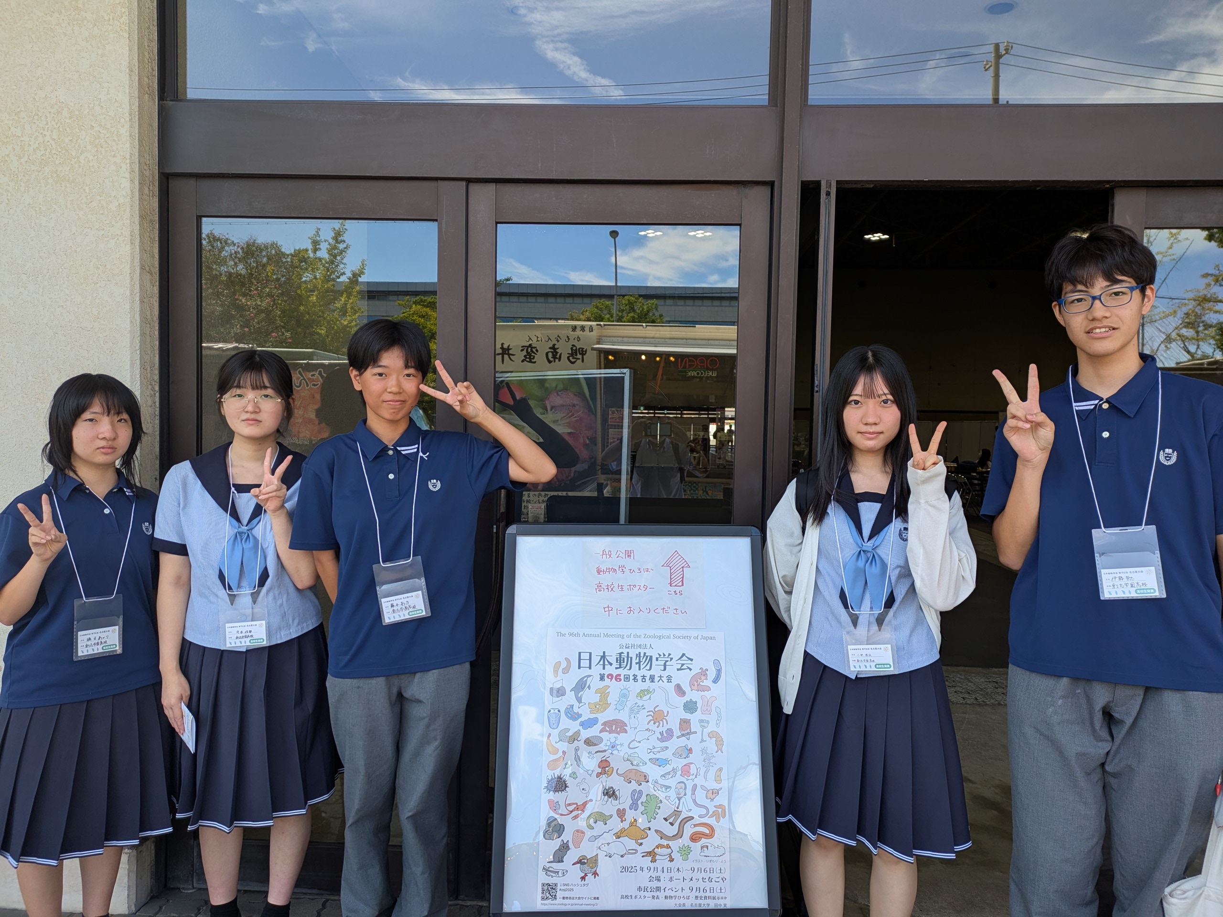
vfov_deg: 54.9
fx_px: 883
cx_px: 612
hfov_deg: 69.4
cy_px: 458
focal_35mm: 25
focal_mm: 5.43
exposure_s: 1/508
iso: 46
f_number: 1.89
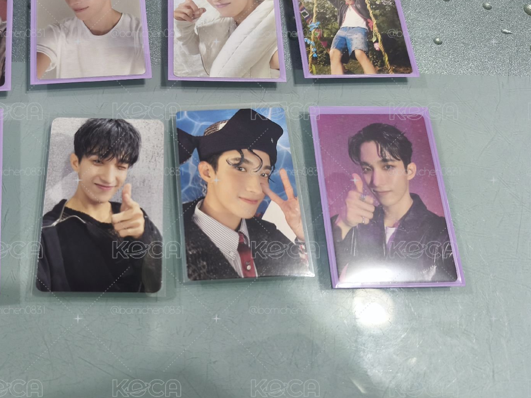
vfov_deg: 44.1
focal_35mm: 32
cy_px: 180
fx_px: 491
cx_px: 170
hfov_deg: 55.4
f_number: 1.65
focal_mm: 6.18
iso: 1000
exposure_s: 1/60
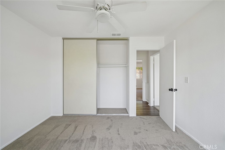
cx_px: 112
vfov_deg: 81.2
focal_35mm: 14
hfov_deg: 104.3
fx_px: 87
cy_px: 75
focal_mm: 14
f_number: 10
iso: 250
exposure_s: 1/30
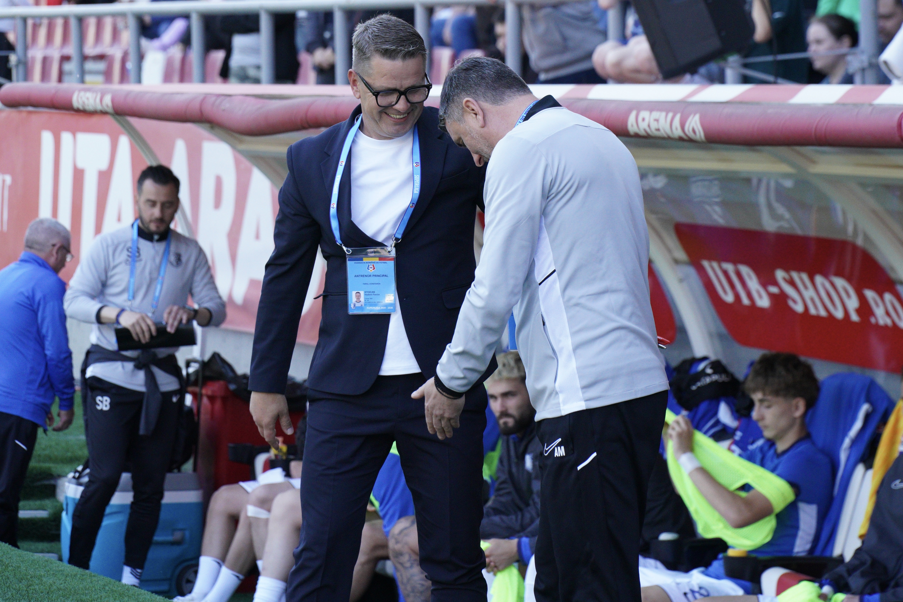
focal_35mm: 150
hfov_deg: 13.7
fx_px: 3762
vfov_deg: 9.1
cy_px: 301
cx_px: 452
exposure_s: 1/1600
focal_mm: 150
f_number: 5
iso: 3200
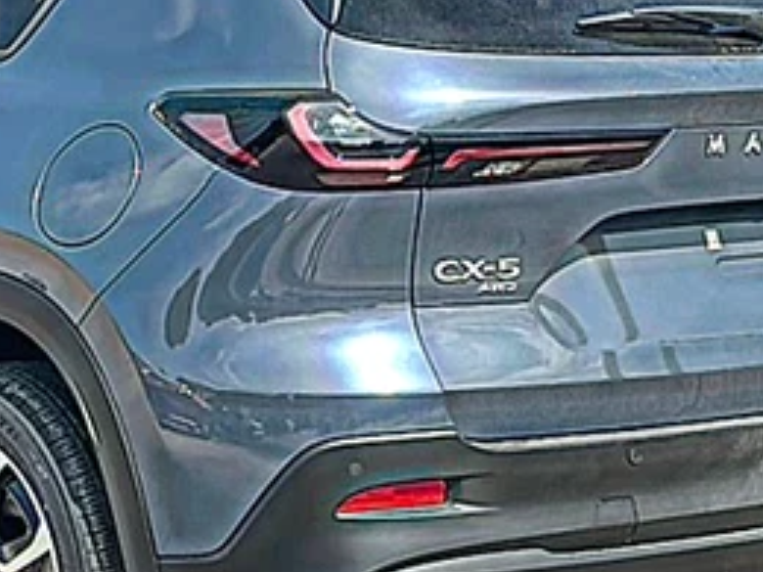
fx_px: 2314
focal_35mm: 105
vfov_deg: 14.1
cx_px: 135
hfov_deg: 18.5
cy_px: 298
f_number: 1.78
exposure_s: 1/4219
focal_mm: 6.86
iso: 80
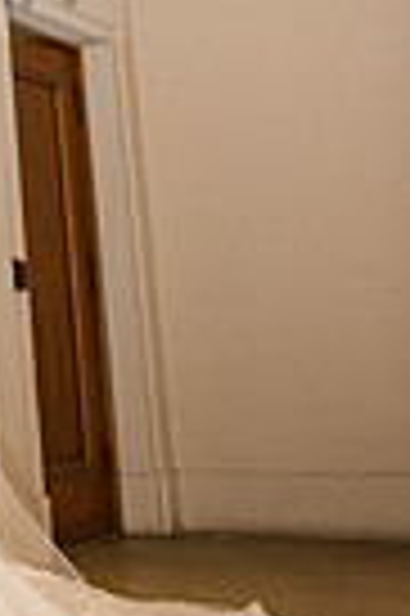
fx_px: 1353
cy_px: -67
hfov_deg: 15.5
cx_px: -257
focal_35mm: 79
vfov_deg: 24.0
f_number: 2.8
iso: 1600
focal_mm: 24
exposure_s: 1/160
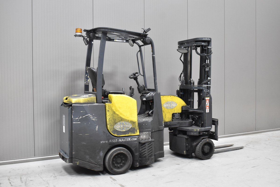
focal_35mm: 38
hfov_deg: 51.3
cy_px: 94
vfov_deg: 35.5
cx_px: 140
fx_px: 292
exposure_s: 1/30
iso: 1600
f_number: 4.5
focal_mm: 25
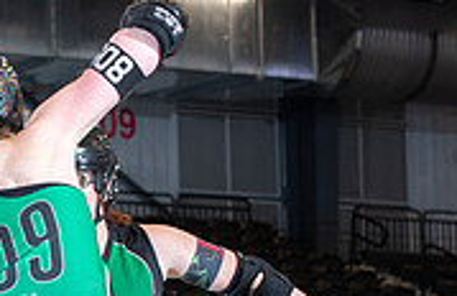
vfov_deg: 5.7
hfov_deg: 8.8
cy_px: 408
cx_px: -44
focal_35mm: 235
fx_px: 2958
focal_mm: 70
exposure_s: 1/160
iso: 640
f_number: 5.6
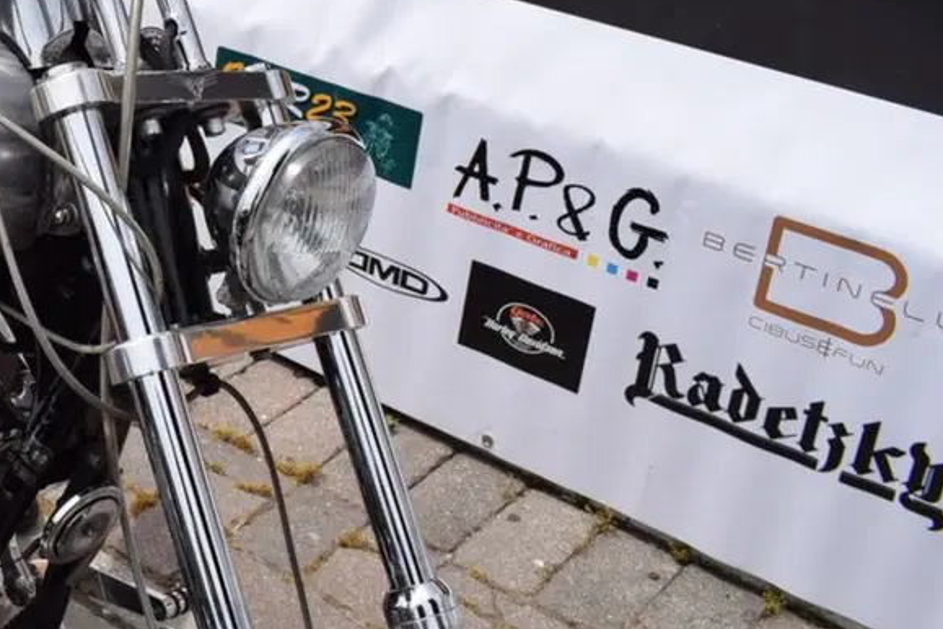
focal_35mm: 56
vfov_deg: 23.8
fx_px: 1467
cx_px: -29
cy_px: 109
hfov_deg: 32.4
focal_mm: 18
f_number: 11
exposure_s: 1/500
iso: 200
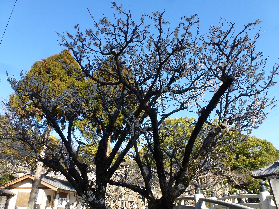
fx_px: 193
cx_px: 140
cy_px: 104
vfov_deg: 56.8
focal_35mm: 24
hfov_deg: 71.6
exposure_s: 1/250
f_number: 4
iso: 100
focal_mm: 4.3
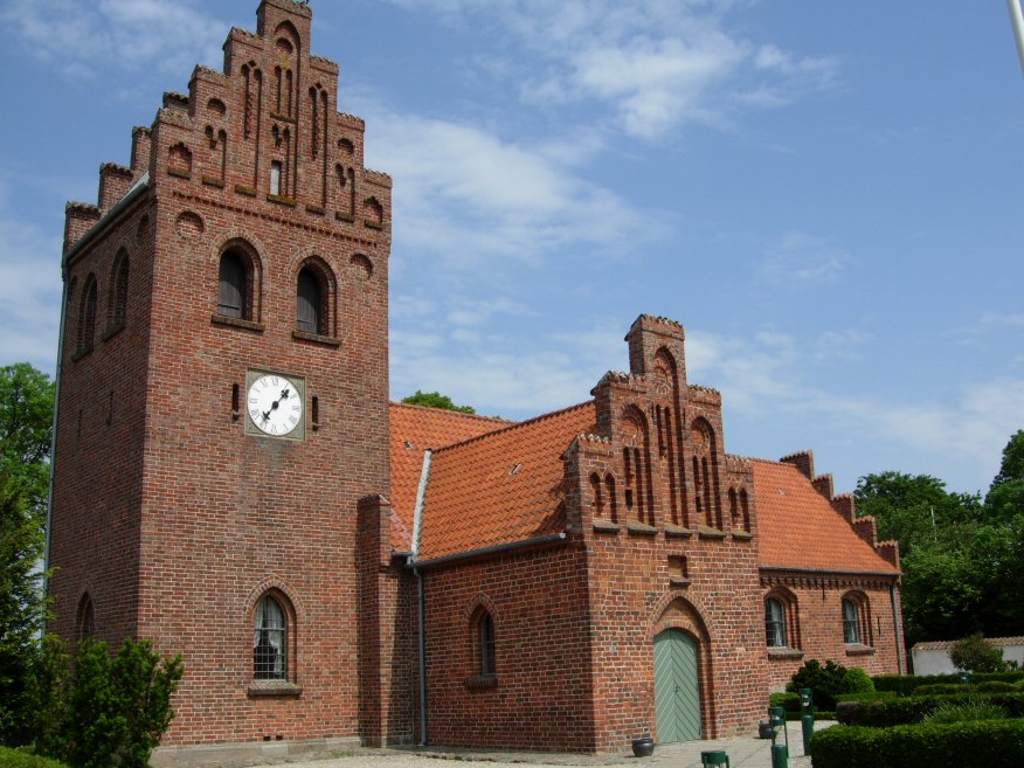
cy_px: 376
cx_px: 519
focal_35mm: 37
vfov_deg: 38.7
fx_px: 1095
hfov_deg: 50.1
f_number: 6.8
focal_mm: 7.5
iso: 50
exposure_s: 1/362
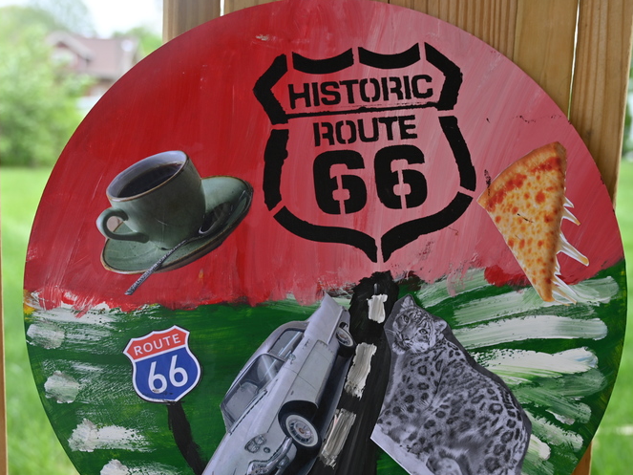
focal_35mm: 46
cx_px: 345
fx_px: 841
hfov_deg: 41.2
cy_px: 299
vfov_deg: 31.4
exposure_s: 1/250
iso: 200
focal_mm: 31
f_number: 5
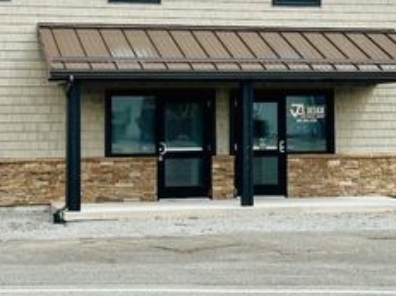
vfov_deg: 14.1
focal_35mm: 104
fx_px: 1189
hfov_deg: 18.9
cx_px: 218
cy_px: 40
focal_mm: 6.86
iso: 64
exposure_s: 1/2890
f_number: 1.78
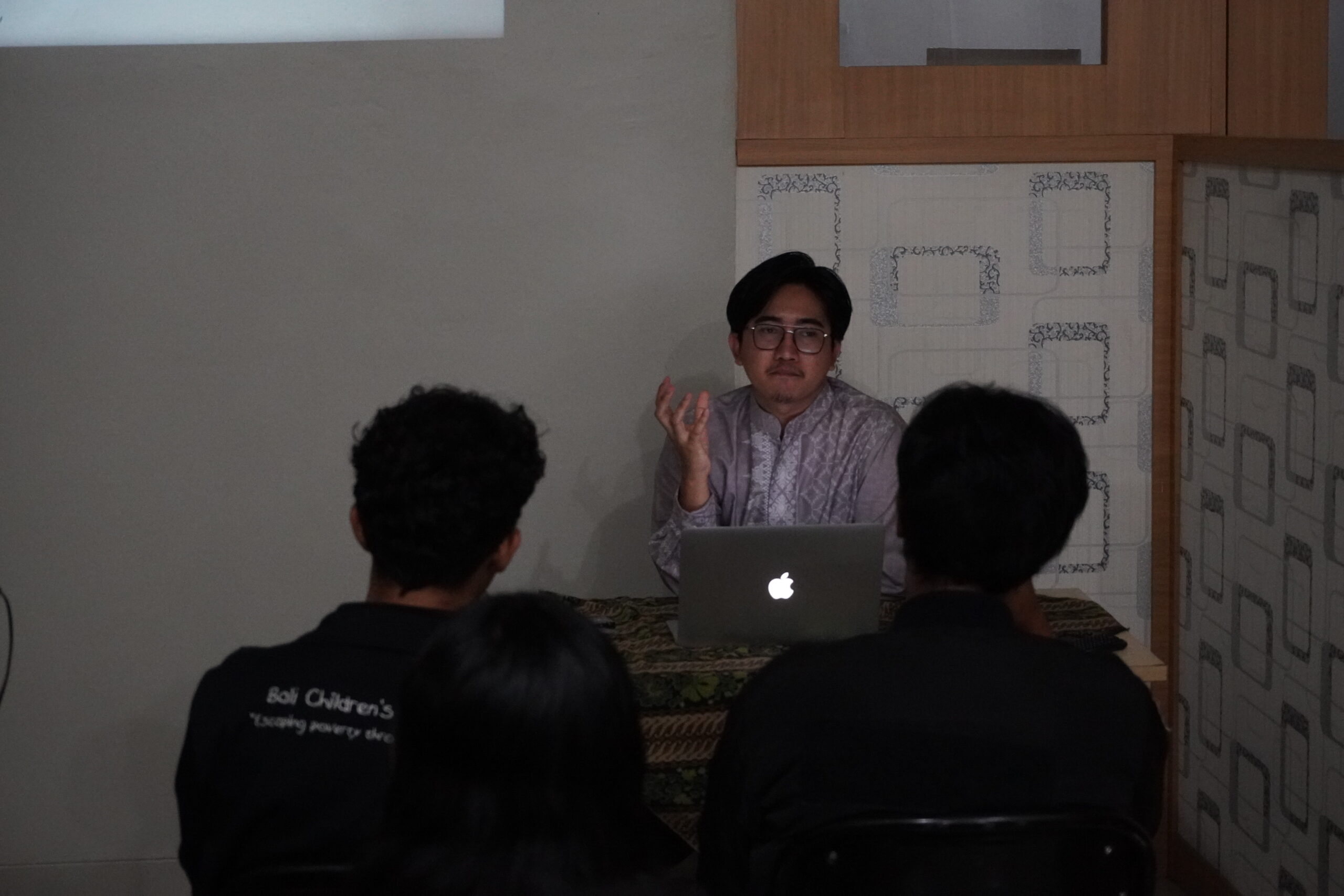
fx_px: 2800
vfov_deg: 18.2
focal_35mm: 75
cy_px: 448
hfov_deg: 27.0
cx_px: 672
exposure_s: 1/80
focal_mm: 50
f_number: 5.6
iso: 5000
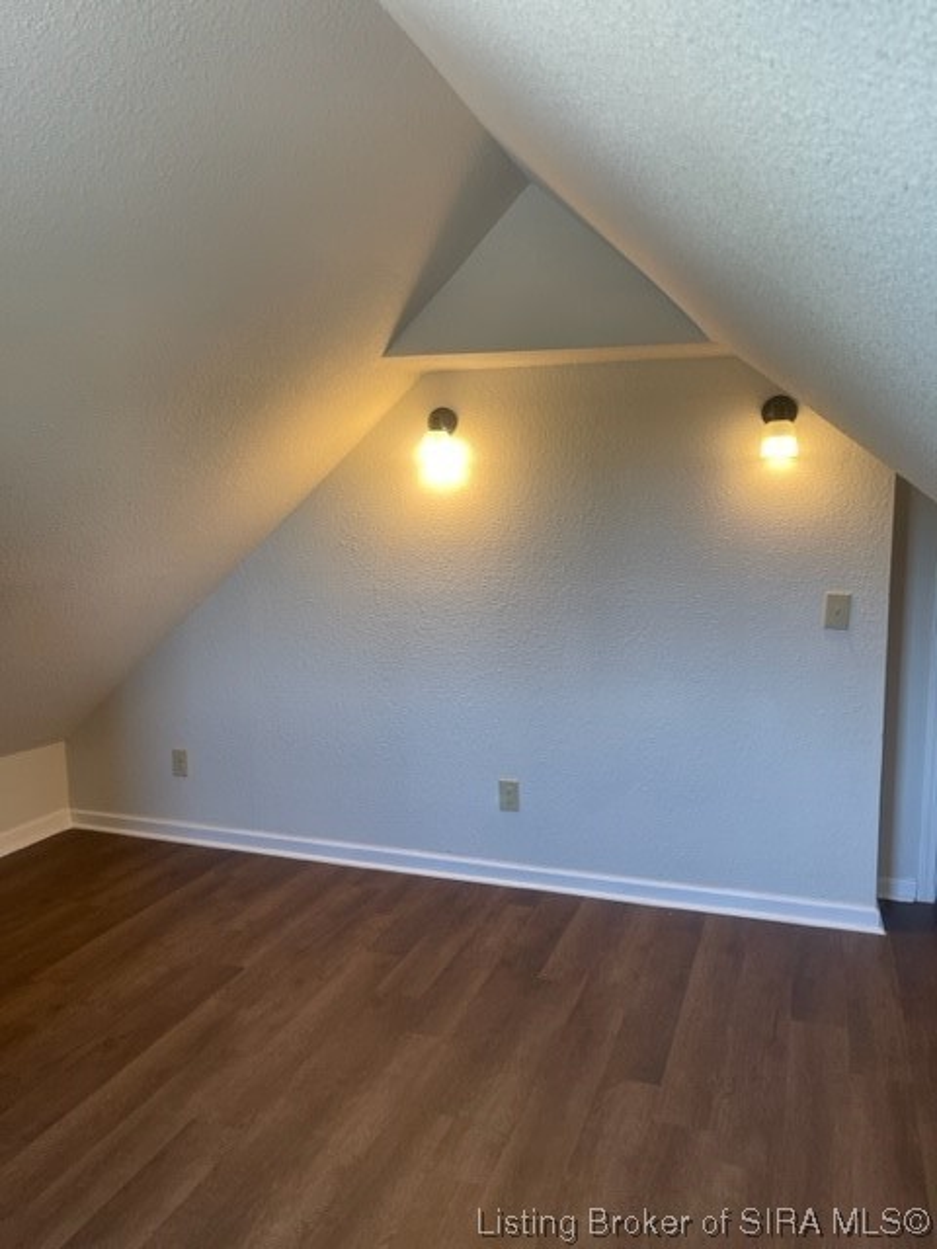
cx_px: 468
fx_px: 938
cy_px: 624
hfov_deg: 53.1
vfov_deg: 67.3
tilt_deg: -6.3
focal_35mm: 26
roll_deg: +0.2
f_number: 1.6
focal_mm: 5.1
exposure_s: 1/120
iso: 100
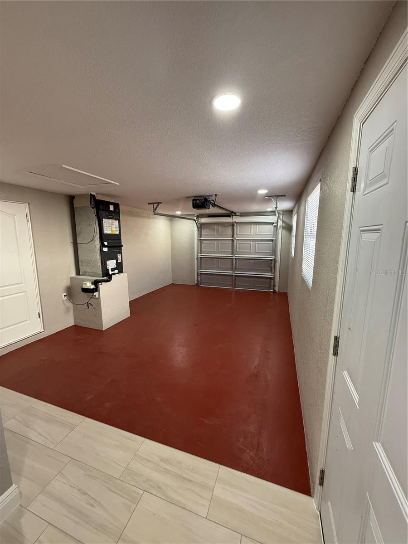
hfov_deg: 85.7
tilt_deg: -9.3
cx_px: 204
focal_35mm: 14
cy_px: 272
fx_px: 220
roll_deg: -0.4
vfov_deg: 102.1
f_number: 2.2
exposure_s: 1/99
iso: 250
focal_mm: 2.22
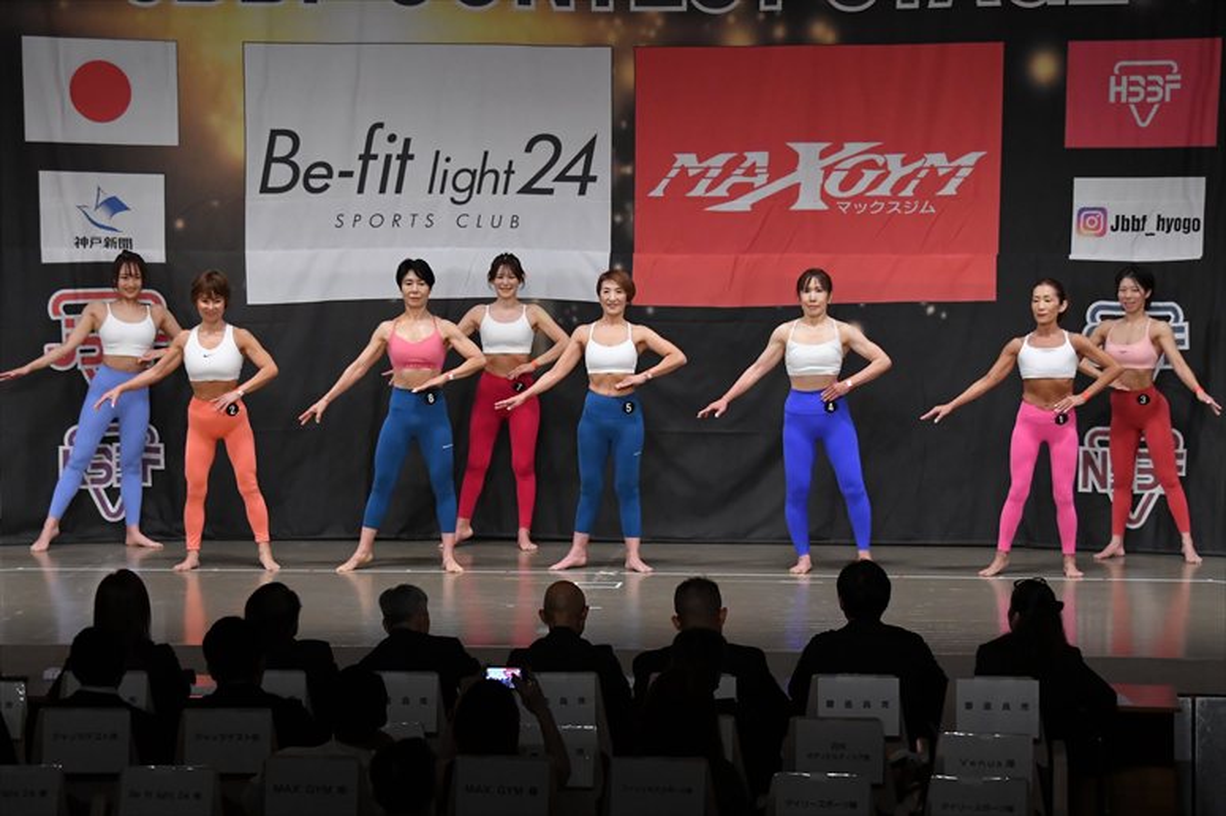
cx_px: 613
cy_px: 408
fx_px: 3472
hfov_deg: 20.0
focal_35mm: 102
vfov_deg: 13.4
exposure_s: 1/400
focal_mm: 68
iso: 3200
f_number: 5.6
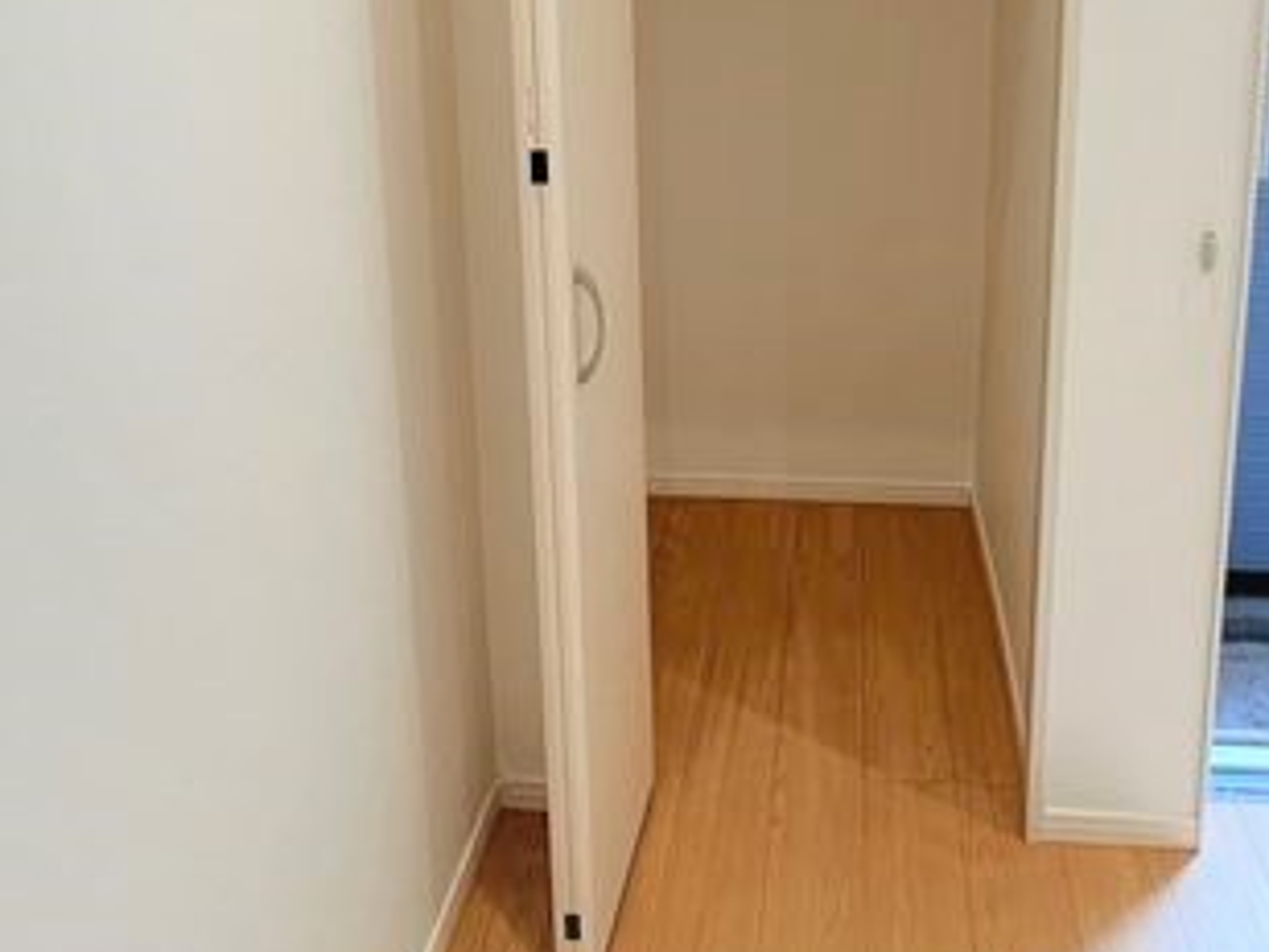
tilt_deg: -11.0
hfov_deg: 64.5
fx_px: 990
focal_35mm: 27
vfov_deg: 46.2
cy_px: 87
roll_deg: -0.3
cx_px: 787
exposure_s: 1/60
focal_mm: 1.57
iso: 400
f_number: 1.8
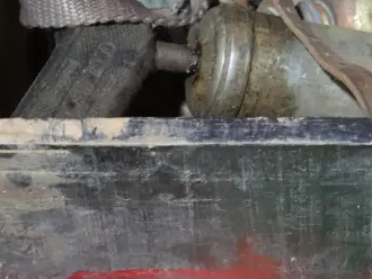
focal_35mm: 155
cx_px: 384
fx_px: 1667
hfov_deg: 12.6
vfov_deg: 9.3
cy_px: -132
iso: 1000
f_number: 5.3
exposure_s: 1/60
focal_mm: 25
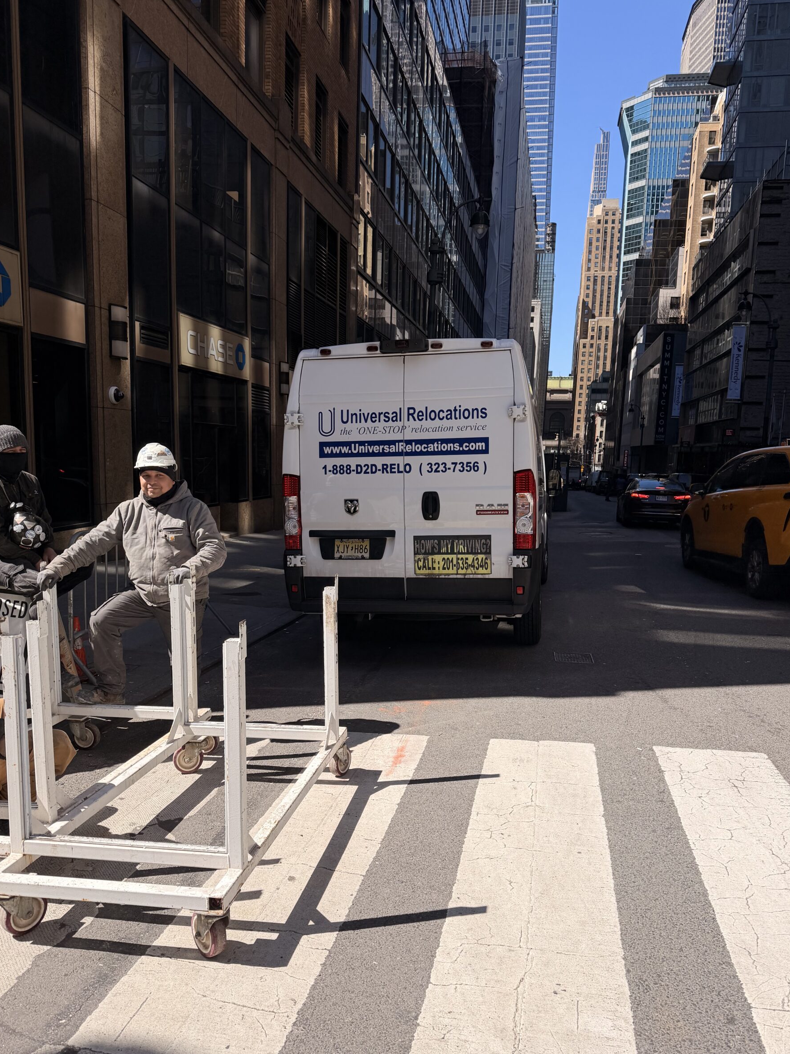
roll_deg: -1.4
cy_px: 562
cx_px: 403
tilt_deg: -8.8
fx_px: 791
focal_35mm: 26
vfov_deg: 67.2
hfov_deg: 53.1
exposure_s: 1/5714
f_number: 1.78
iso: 80
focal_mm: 6.76
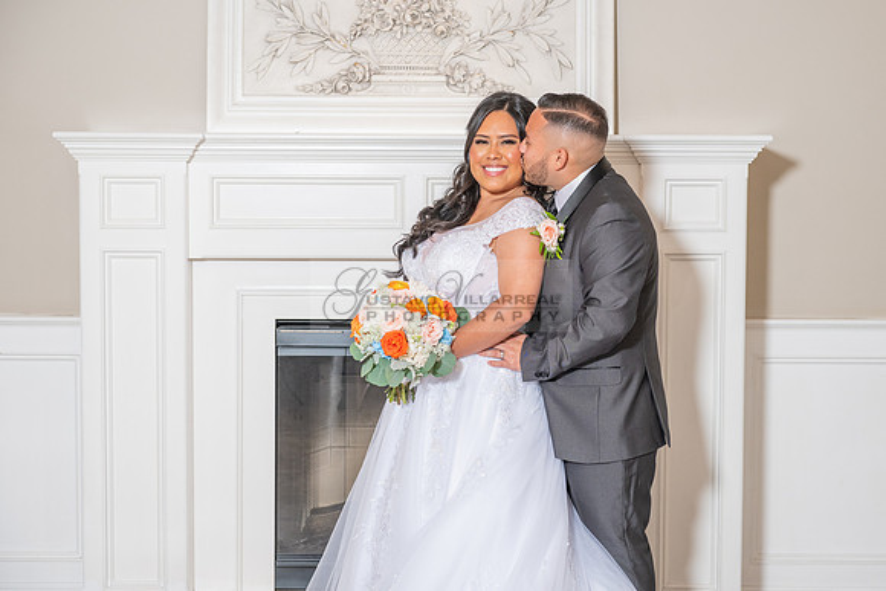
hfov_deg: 27.2
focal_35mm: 74
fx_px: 1829
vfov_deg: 18.4
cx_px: 470
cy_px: 293
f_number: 4.5
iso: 640
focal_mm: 70
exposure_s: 1/160
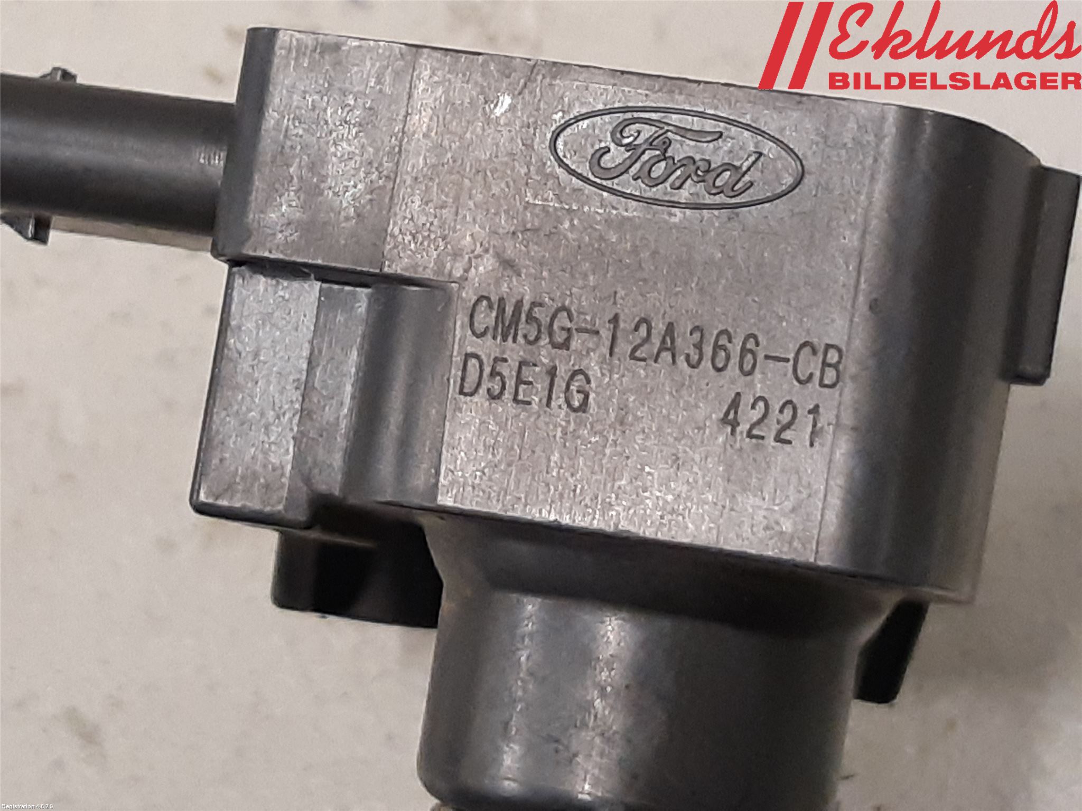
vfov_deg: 53.1
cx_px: 541
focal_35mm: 26
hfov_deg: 67.3
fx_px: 813
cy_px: 406
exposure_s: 1/50
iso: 200
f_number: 1.7
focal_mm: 3.93
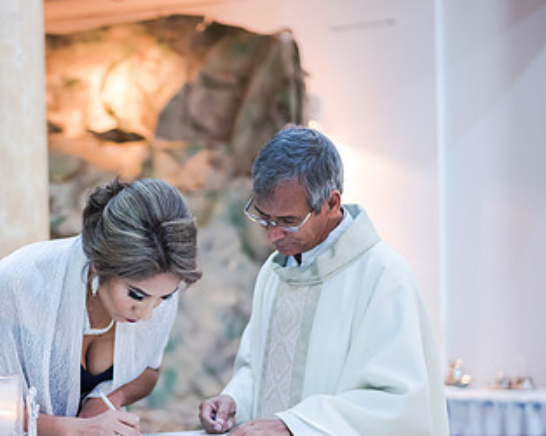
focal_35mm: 87
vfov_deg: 17.6
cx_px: 129
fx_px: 1405
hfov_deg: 21.8
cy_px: 280
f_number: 1.8
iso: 1600
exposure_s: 1/200
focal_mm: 50
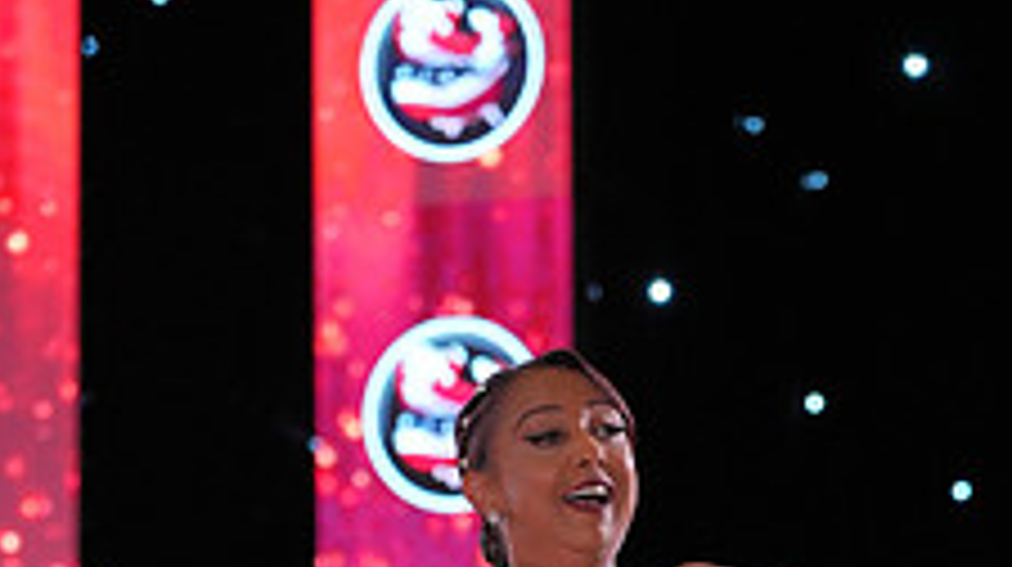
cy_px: 1251
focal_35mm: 392
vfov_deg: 3.1
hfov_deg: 5.5
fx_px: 10508
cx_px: 740
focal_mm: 145
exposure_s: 1/400
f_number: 4
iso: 1600
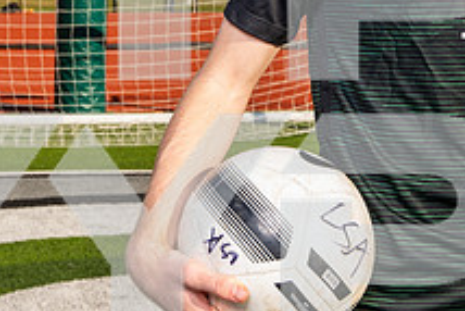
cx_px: 246
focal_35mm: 76
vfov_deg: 17.4
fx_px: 982
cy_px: -34
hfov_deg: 26.6
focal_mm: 28
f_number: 8
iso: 100
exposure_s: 1/250
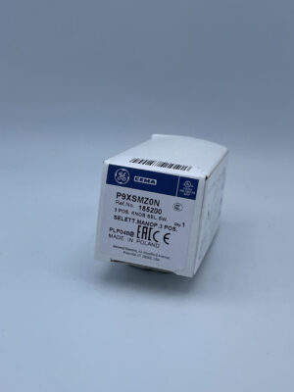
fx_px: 294
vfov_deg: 67.3
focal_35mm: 26
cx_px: 147
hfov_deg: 53.1
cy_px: 196
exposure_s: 1/3205
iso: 50
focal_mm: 4.2
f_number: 1.6
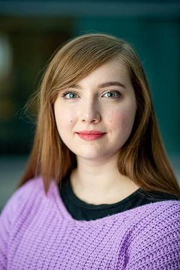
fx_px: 639
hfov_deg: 16.0
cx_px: 90
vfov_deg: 23.9
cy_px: 135
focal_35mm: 85
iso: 160
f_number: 2
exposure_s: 1/100
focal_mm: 85
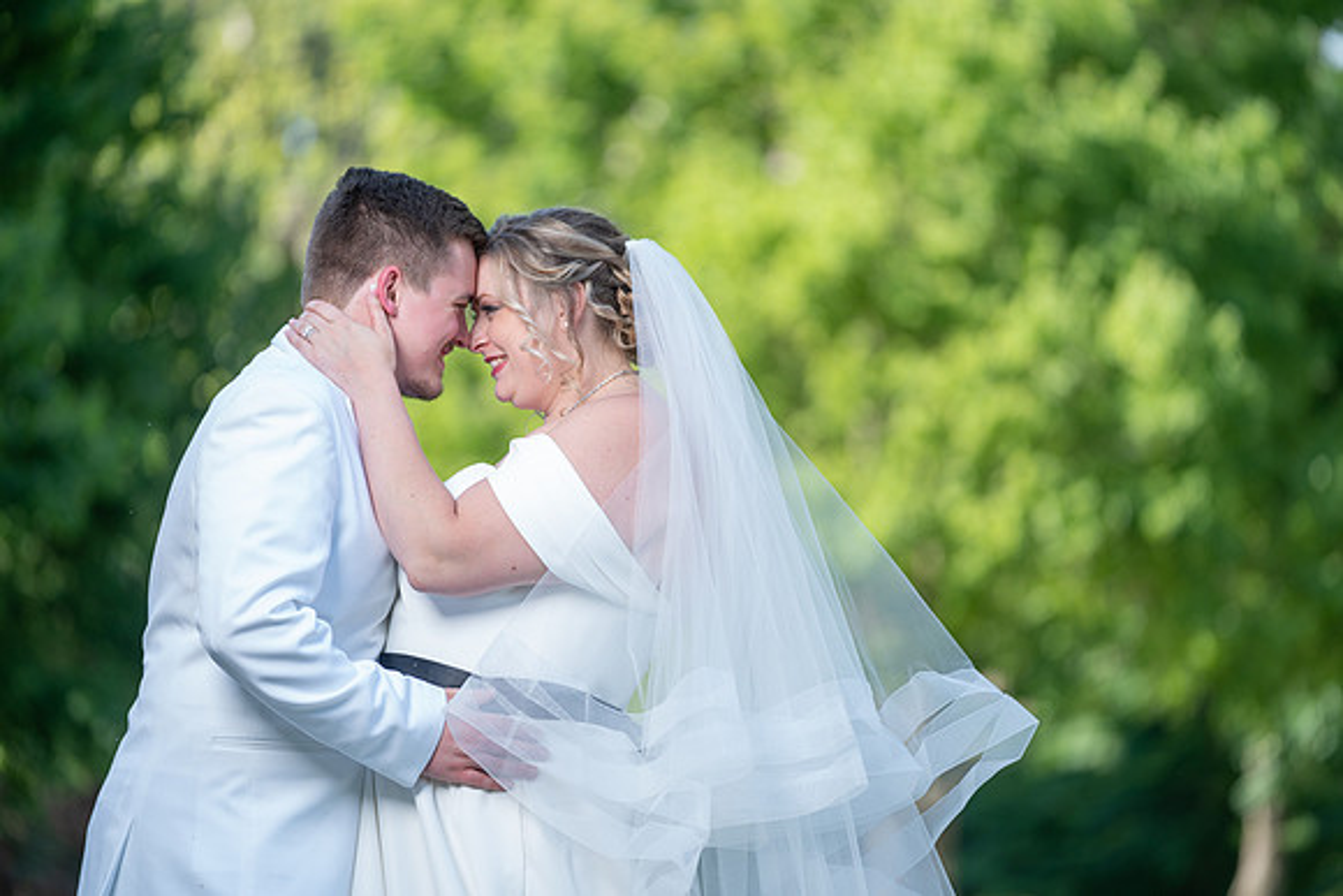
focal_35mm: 174
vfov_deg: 7.9
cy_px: 448
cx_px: 672
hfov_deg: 11.8
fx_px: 6492
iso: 50
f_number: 2.8
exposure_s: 1/250
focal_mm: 174
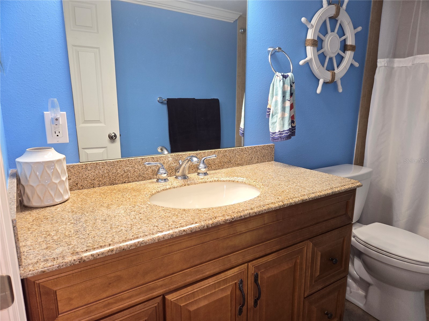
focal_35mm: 23
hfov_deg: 73.9
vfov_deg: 58.9
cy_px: 160
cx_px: 214
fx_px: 285
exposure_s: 1/60
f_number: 1.8
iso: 64
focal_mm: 5.4
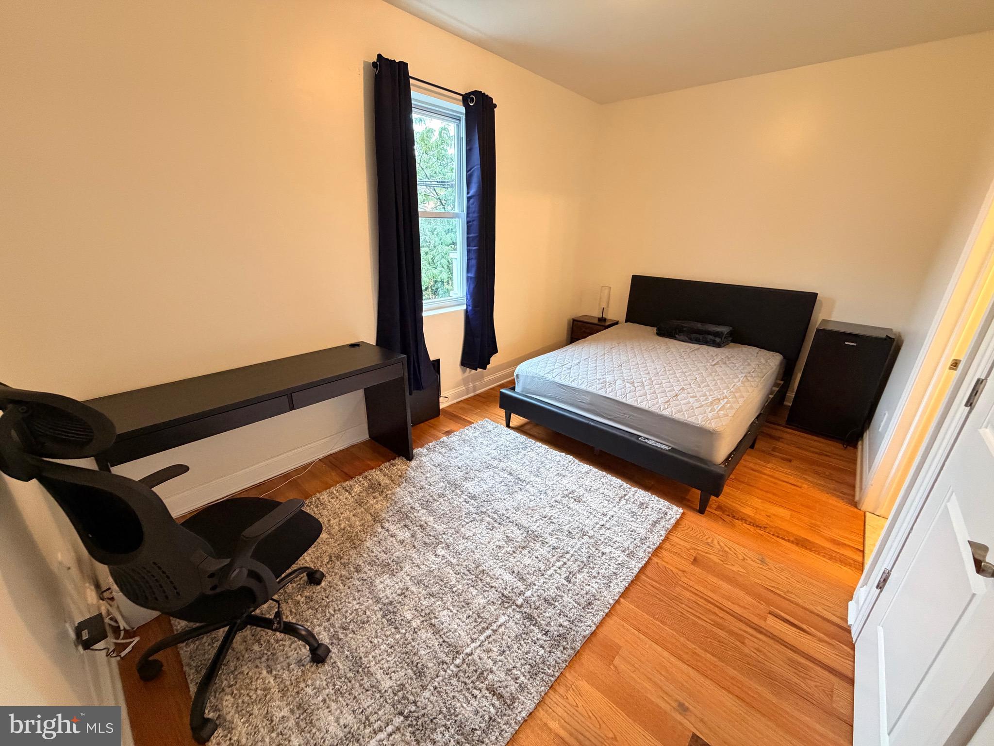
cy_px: 373
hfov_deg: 102.1
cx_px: 497
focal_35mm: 14
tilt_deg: -20.4
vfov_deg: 85.7
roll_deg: -1.0
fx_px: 402
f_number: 2.2
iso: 500
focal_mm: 2.22
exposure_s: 1/60
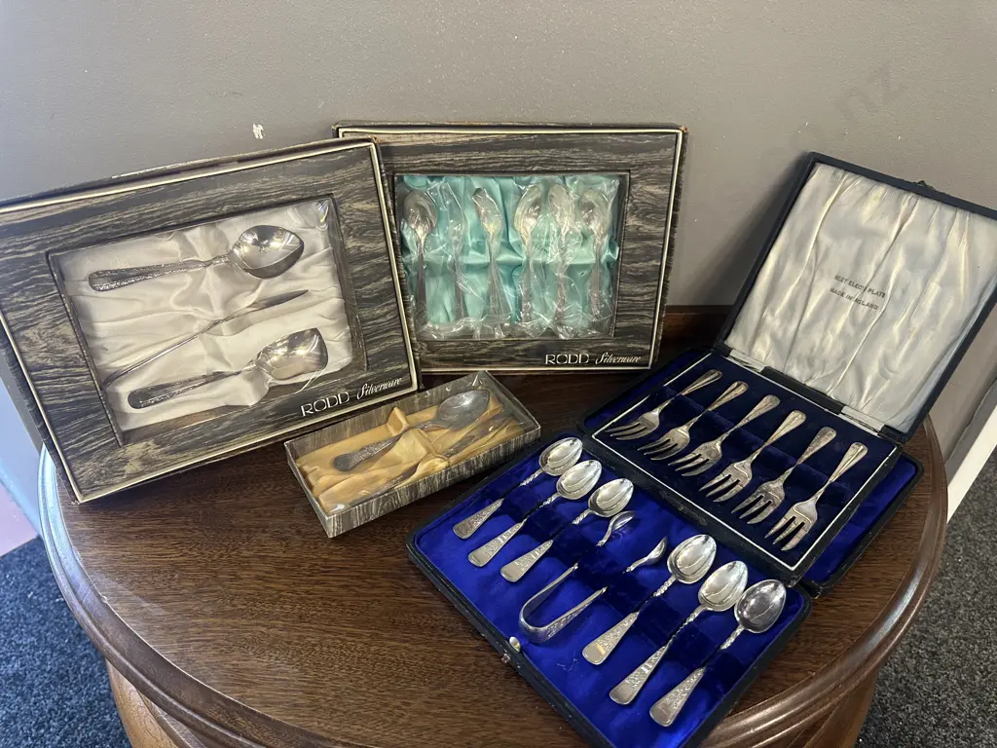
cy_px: 374
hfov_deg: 71.6
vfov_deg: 56.8
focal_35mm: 24
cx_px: 498
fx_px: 691
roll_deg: -1.9
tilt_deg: -36.0
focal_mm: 6.86
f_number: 1.78
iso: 320
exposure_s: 1/50
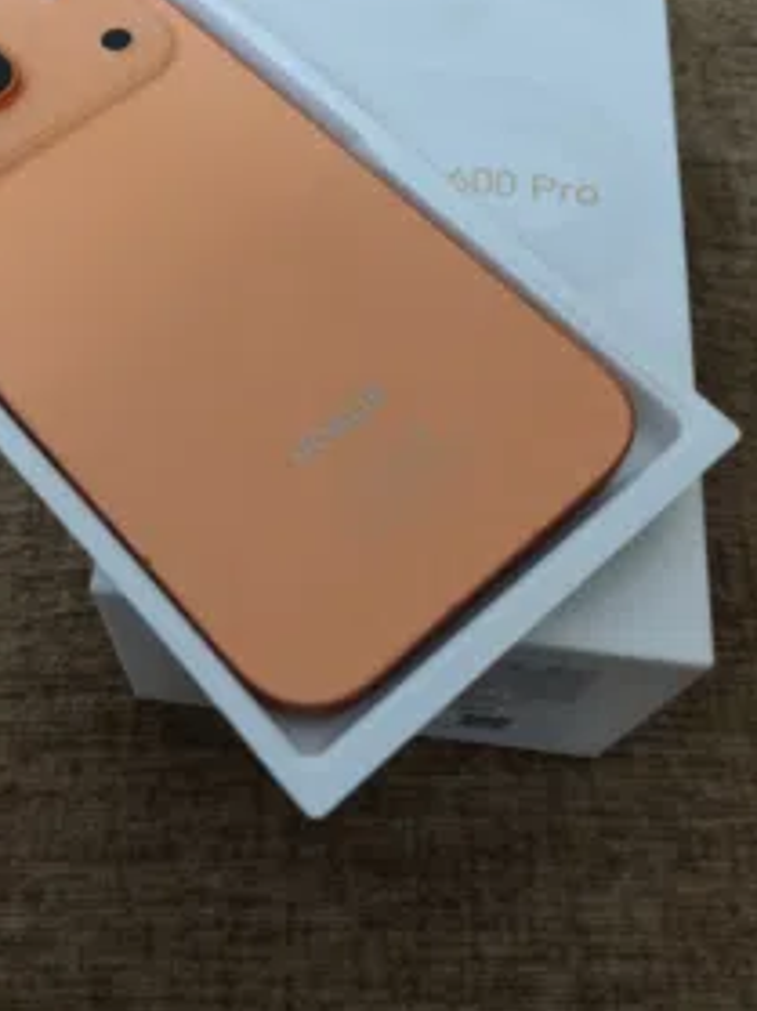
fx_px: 963
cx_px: 264
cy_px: 467
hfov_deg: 42.4
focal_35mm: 33
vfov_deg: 55.3
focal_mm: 6.62
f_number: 1.67
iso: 800
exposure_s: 1/33.3
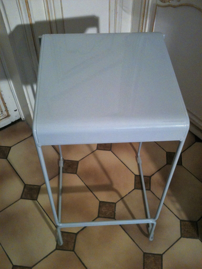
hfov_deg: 40.7
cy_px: 134
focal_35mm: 35
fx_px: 272
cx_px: 101
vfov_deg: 52.6
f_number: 2.8
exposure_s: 1/17
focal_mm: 3.85
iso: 160
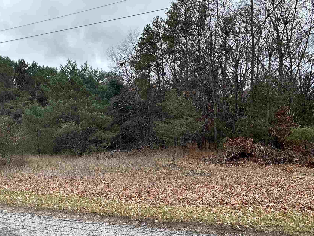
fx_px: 236
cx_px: 150
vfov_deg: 52.3
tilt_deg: -6.7
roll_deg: +1.4
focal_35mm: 26
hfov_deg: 67.3
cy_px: 152
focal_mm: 2.22
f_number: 2.2
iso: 40
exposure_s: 1/263
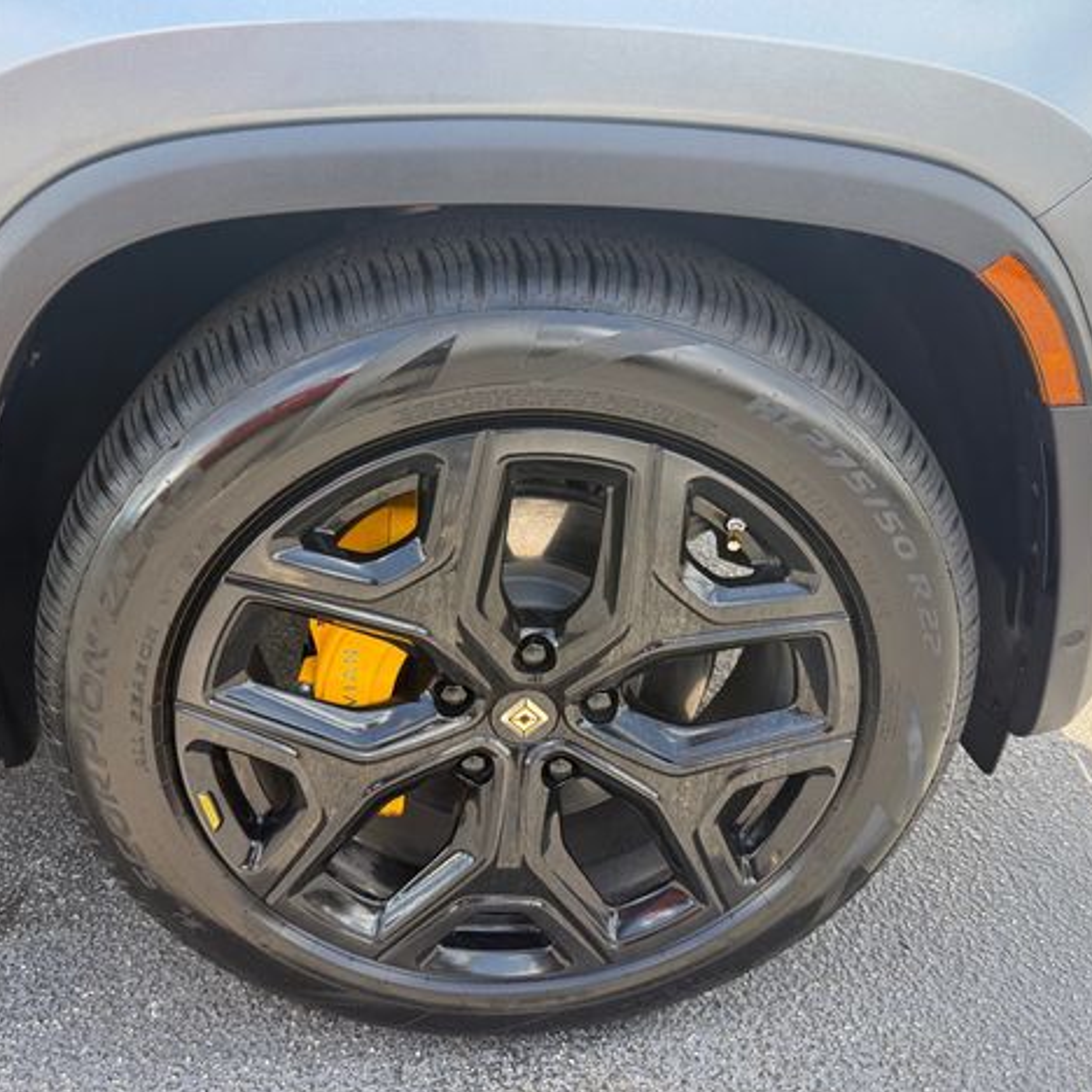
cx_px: 546
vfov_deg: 55.6
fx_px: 1035
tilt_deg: -29.7
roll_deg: -1.0
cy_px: 555
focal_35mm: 29
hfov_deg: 55.6
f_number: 1.78
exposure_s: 1/461
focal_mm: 6.76
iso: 100
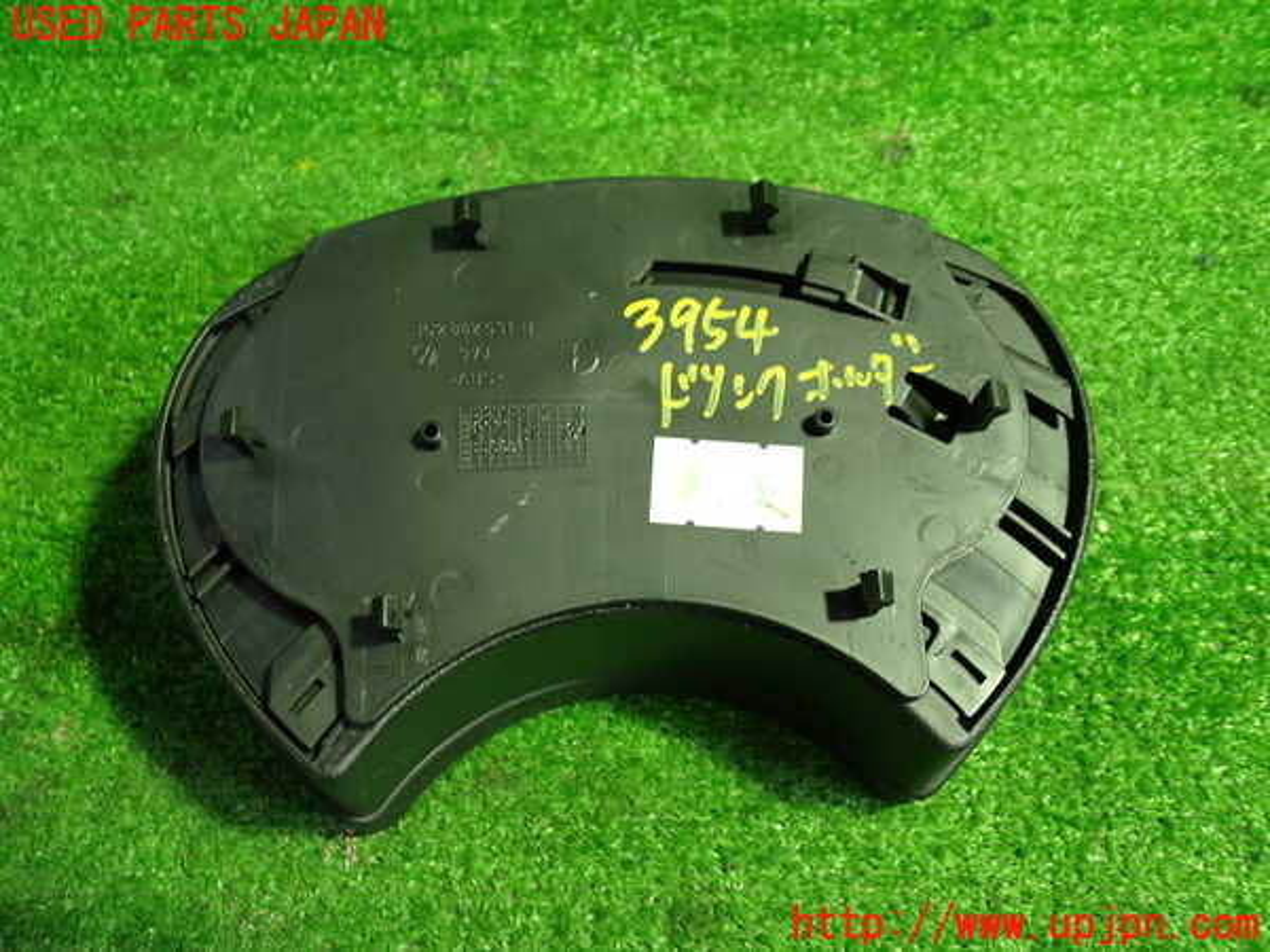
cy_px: 476
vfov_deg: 39.7
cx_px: 635
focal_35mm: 36
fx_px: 1321
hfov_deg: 51.4
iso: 500
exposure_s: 1/40
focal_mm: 6.37
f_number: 2.5
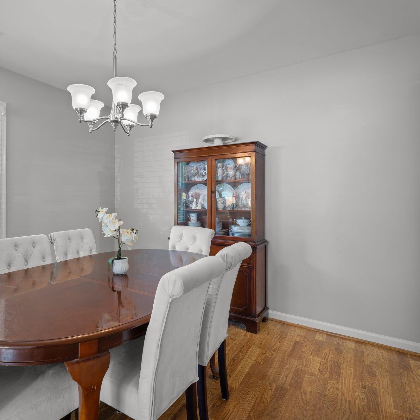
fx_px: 288
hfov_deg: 69.9
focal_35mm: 21
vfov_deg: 72.1
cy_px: 205
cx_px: 137
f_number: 8
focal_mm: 16
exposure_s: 1/1.25
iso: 400
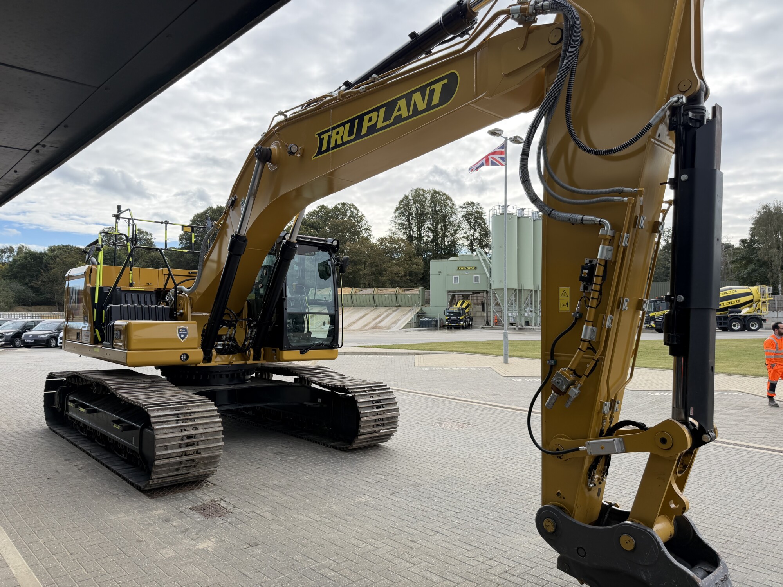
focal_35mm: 24
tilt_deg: +1.6
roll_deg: +0.1
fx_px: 543
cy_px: 294
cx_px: 392
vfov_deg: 56.8
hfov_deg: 71.6
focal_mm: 6.76
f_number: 1.78
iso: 100
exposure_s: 1/1727
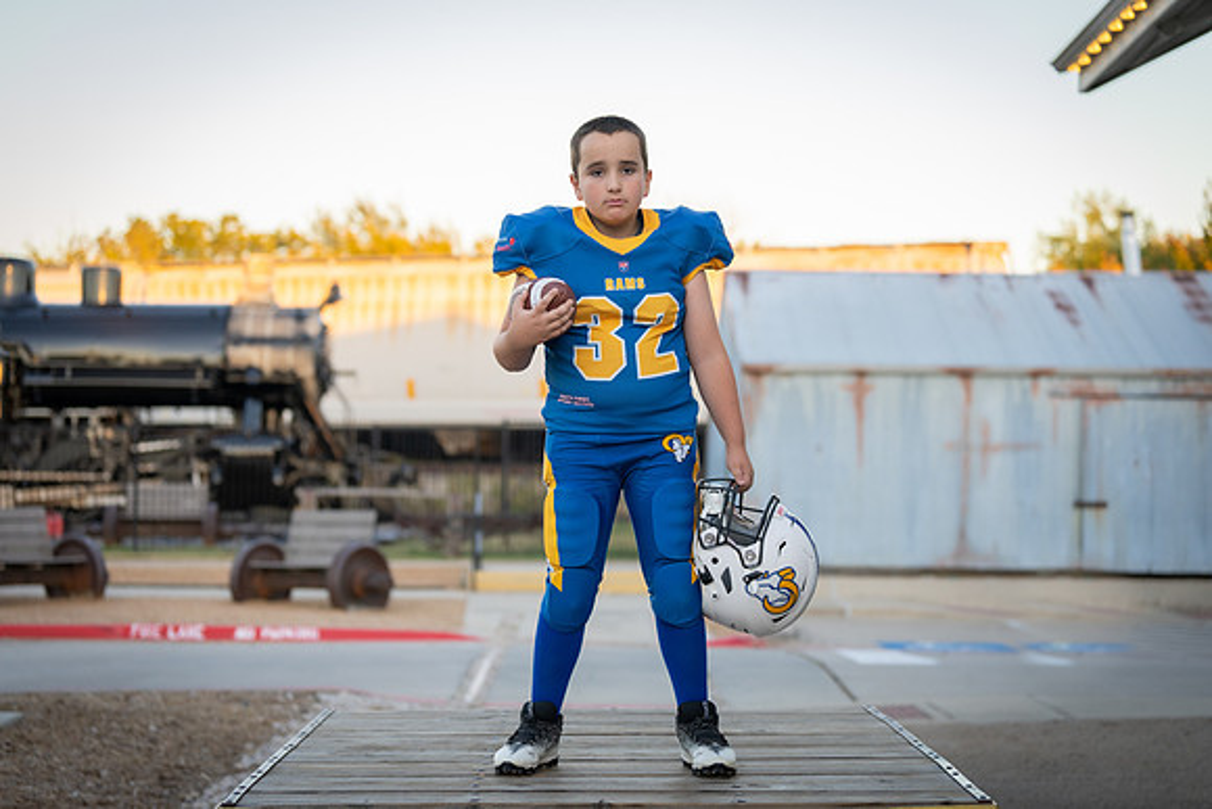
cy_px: 404
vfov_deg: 18.4
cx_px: 606
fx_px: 2493
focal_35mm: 74
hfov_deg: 27.3
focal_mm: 70
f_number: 2.8
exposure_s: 1/320
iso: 320
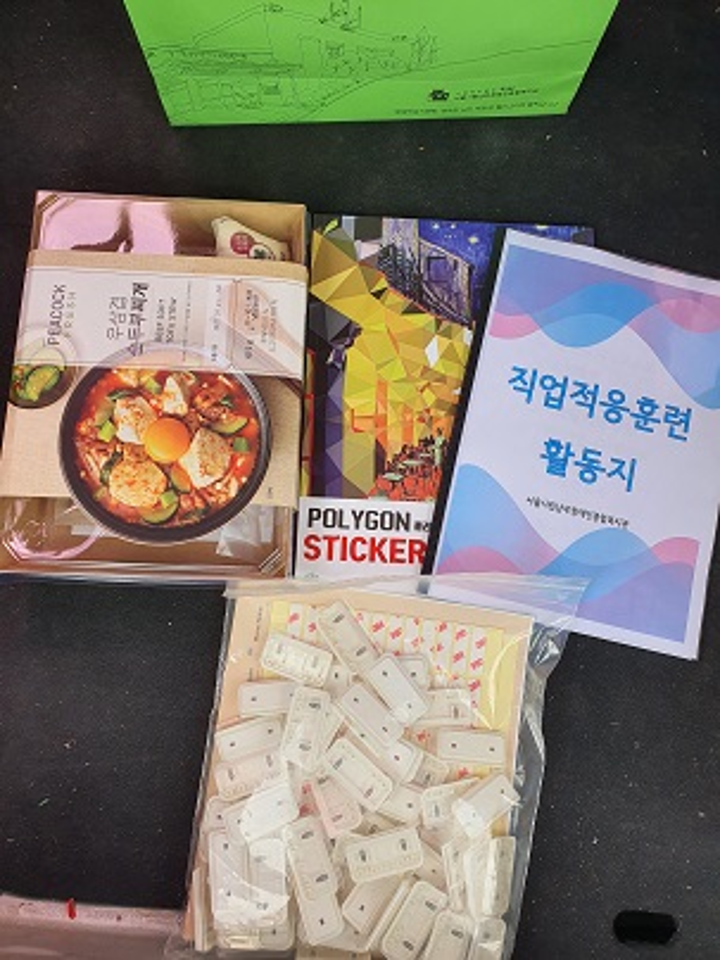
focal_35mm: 26
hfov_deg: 53.1
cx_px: 360
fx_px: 721
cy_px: 480
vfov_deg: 67.3
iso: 50
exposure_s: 1/229
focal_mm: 4.3
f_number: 2.4
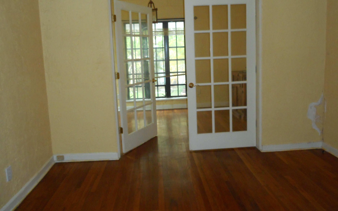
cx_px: 169
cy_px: 86
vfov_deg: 40.4
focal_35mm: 31
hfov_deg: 61.2
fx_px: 286
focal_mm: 5.2
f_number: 4
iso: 450
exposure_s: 1/25
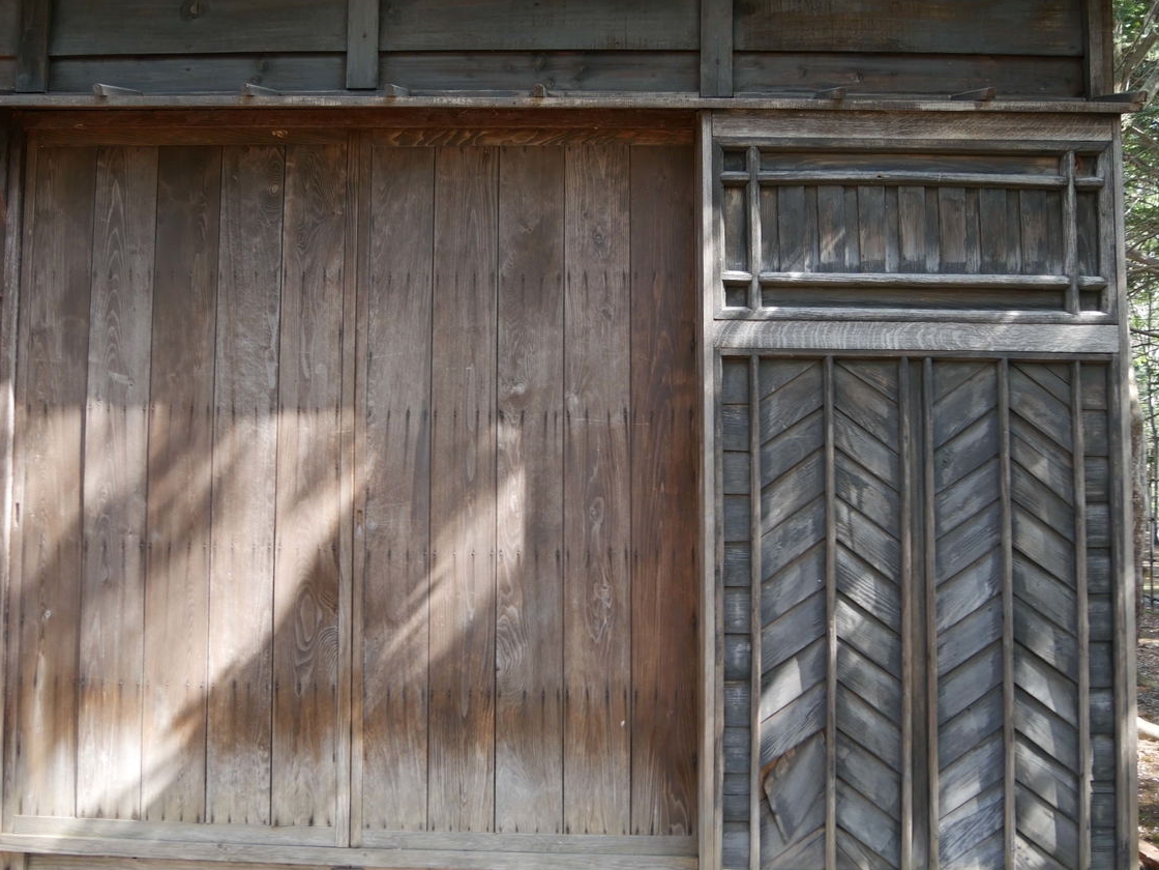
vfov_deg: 46.8
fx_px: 1004
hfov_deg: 59.9
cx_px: 558
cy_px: 420
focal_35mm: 30
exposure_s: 1/60
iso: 200
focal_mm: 14
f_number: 3.5
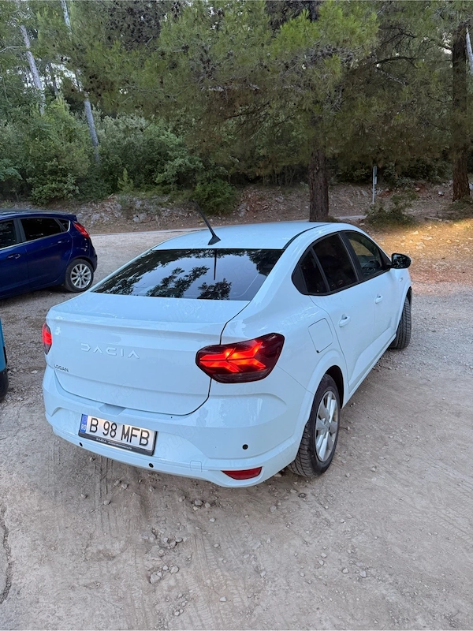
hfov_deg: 56.8
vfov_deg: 71.6
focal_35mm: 24
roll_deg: +2.2
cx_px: 236
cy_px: 316
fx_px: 437
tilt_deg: -11.5
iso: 250
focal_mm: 6.76
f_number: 1.78
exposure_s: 1/60
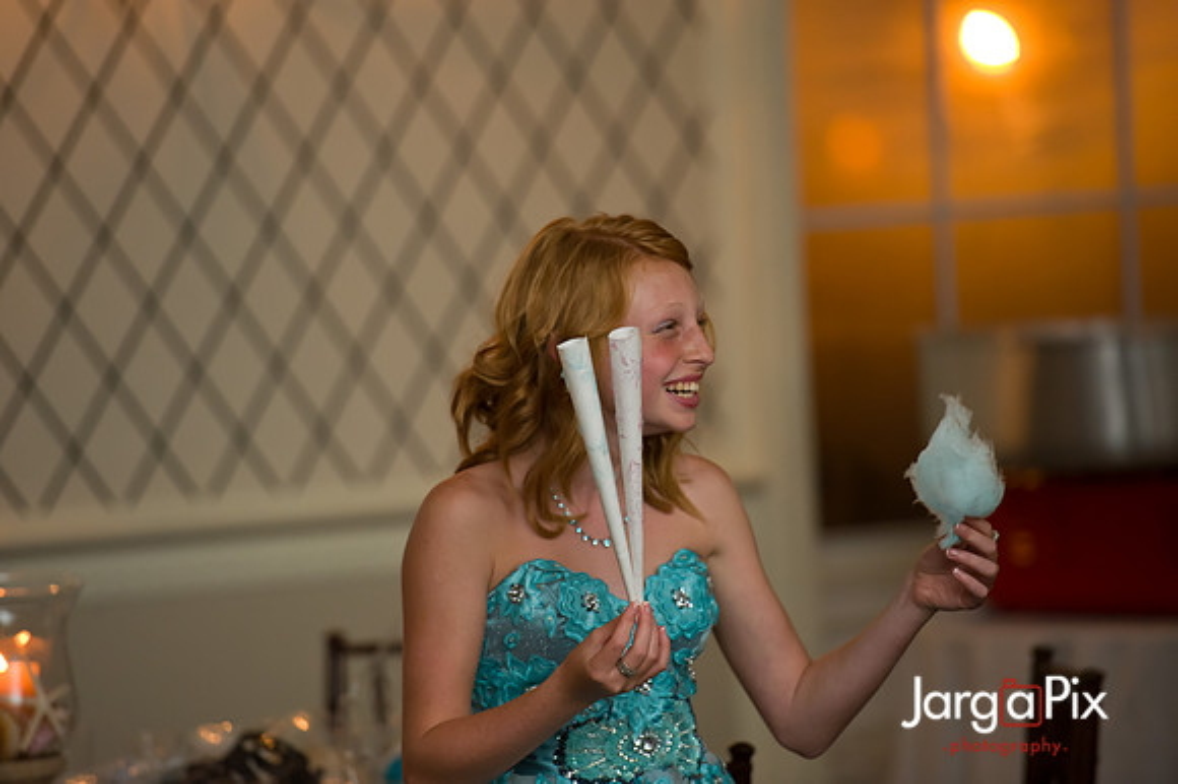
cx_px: 589
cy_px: 392
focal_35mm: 200
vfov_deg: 6.9
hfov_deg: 10.3
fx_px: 6540
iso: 1600
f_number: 3.2
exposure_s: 1/125
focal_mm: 200
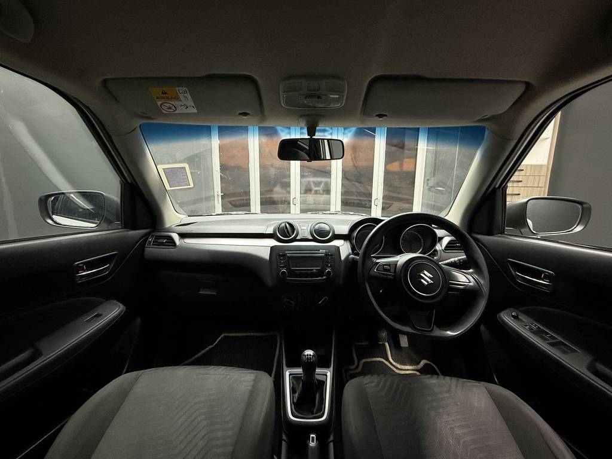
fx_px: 248
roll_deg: -0.6
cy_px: 230
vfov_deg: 85.7
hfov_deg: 102.1
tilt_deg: -9.0
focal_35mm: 14
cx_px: 306
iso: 500
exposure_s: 1/60
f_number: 2.2
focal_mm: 2.22
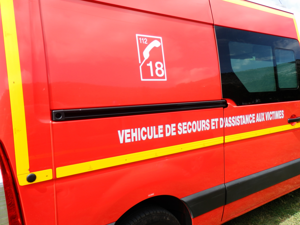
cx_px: 150
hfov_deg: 65.3
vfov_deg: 51.4
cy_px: 112
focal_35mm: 27
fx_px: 234
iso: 80
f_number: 3.2
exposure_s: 1/400
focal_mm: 5
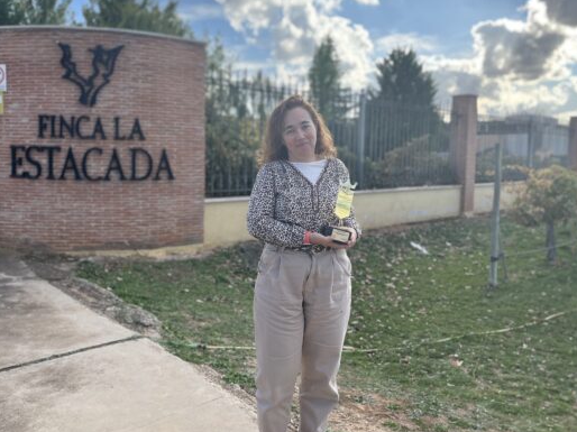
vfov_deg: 44.0
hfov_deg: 56.8
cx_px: 297
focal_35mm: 32
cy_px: 190
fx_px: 533
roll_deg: -0.5
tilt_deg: -4.2
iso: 50
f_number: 1.6
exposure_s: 1/2062
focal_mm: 5.1
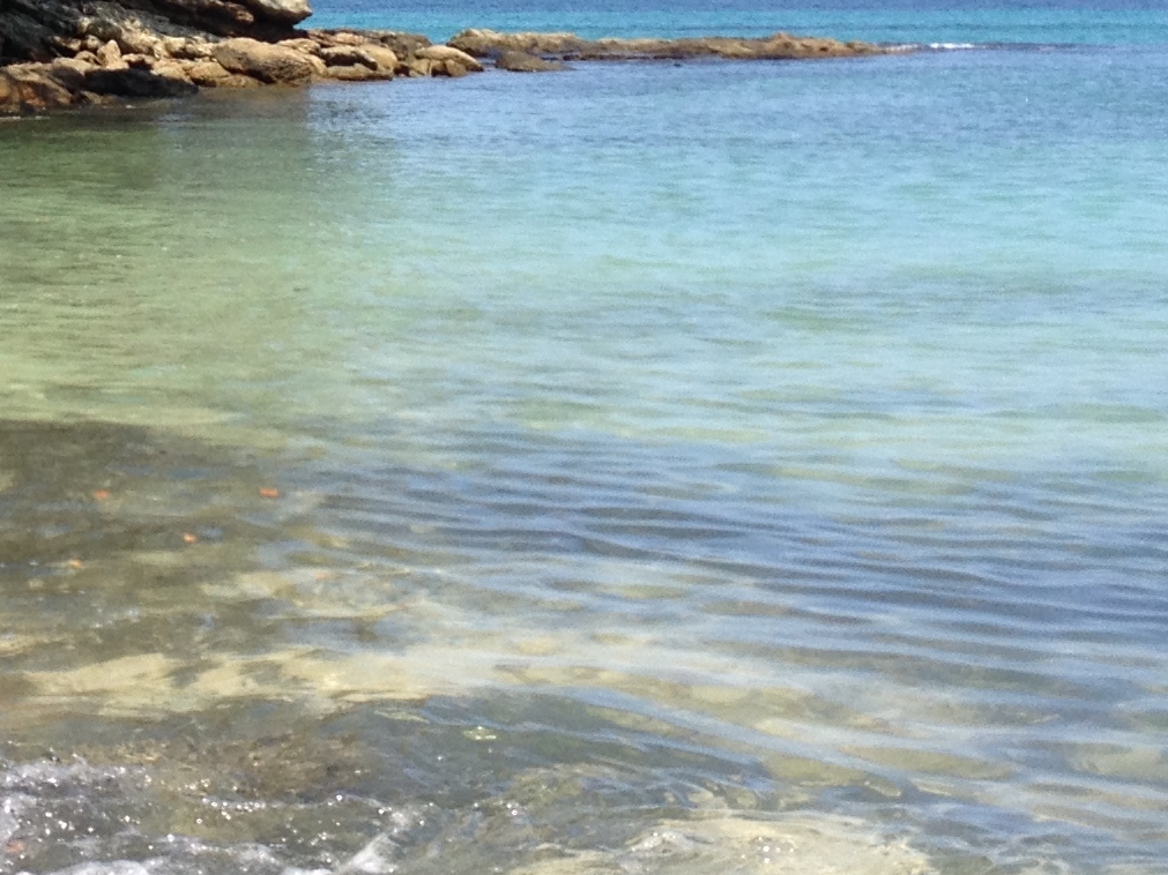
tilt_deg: -1.4
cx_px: 181
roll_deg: +0.6
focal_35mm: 113
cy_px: -103
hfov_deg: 17.2
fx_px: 3812
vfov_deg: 12.9
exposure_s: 1/1175
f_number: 2.4
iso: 50
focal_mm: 4.28
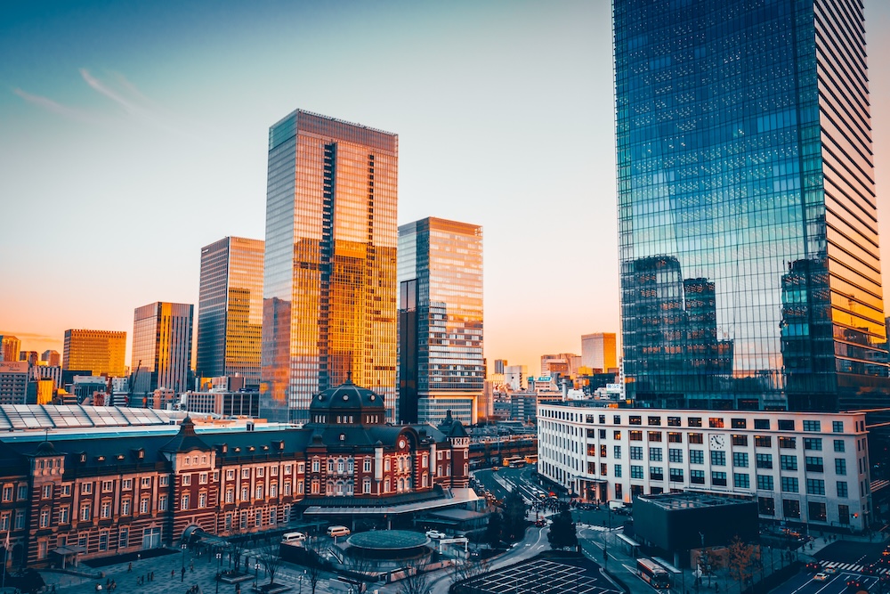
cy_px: 297
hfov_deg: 61.9
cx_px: 445
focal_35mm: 30
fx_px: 742
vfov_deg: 43.6
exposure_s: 1/80
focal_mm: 20
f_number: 10
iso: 200
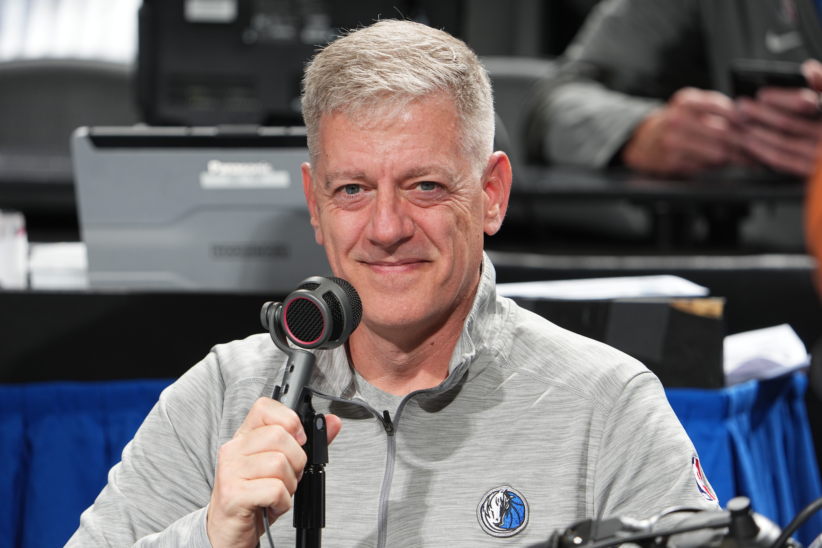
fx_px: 9635
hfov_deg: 4.9
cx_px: 411
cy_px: 274
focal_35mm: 422
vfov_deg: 3.3
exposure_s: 1/400
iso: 400
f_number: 6.3
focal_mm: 422
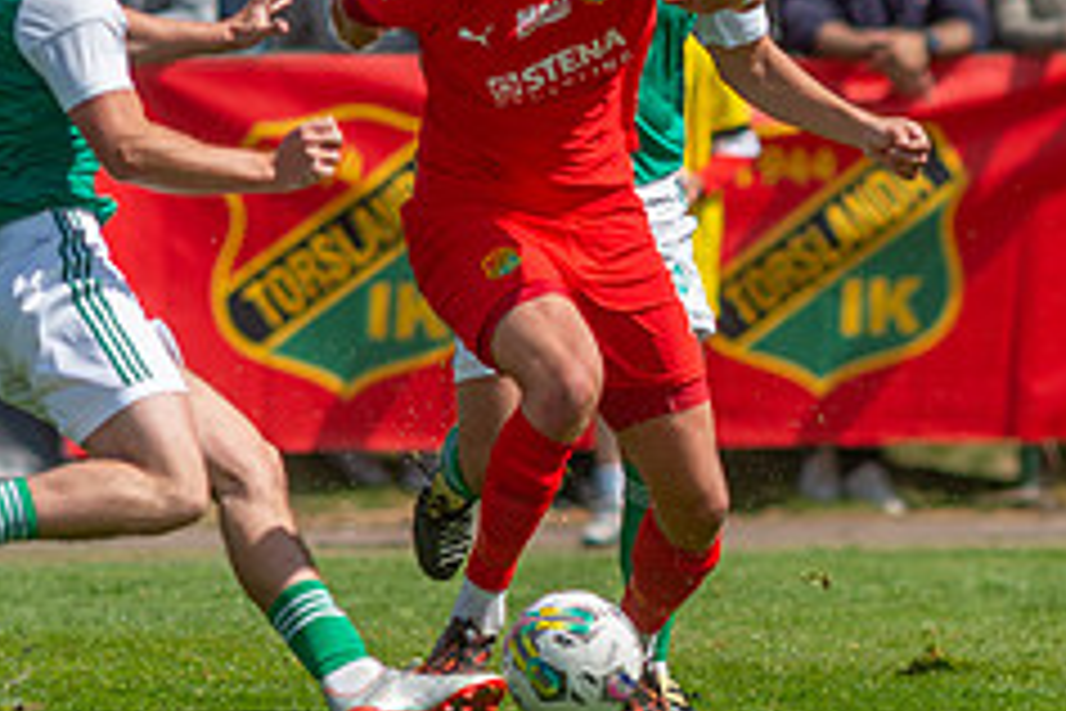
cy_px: 261
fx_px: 31208
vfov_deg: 1.3
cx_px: 760
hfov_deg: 2.0
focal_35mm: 1054
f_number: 4
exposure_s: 1/1250
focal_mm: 420
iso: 160
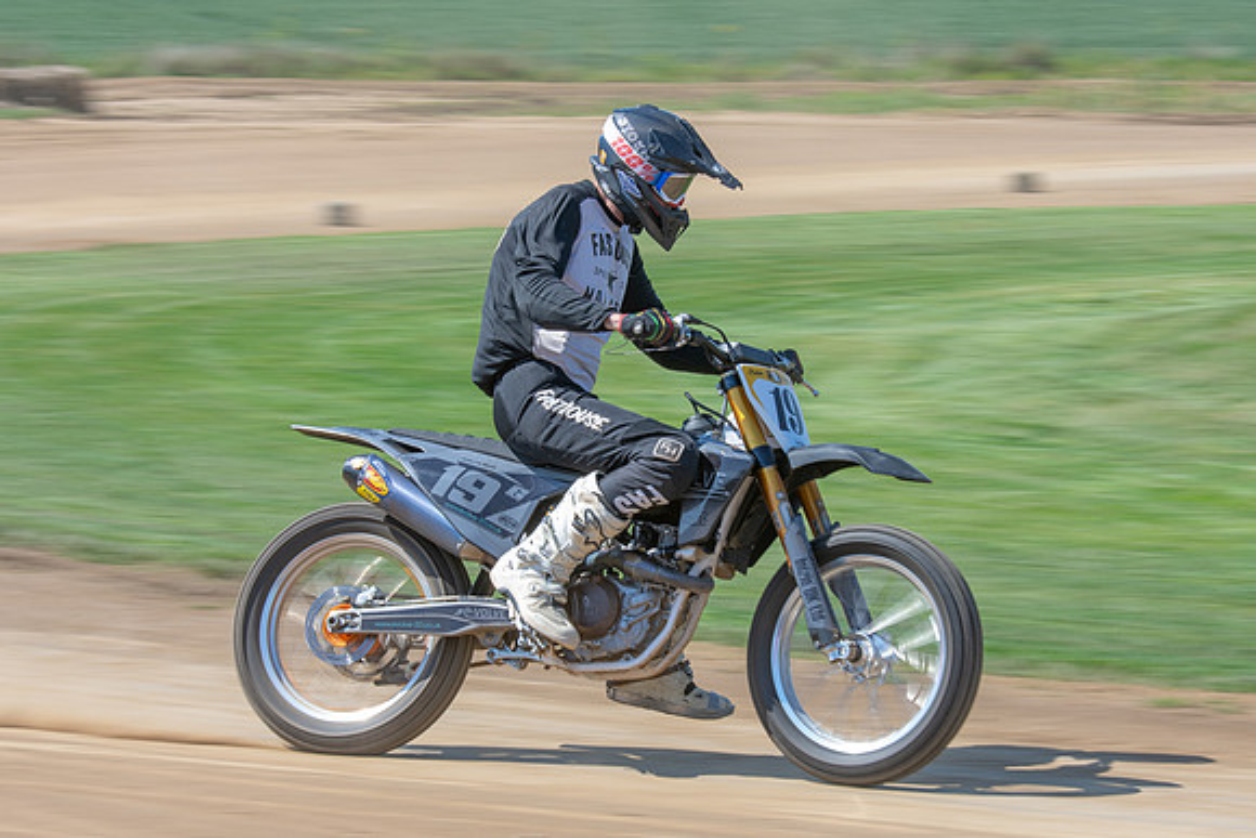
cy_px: 475
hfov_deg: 13.9
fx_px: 5154
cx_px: 732
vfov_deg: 9.3
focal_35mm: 148
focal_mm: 82
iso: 200
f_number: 8
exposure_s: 1/160
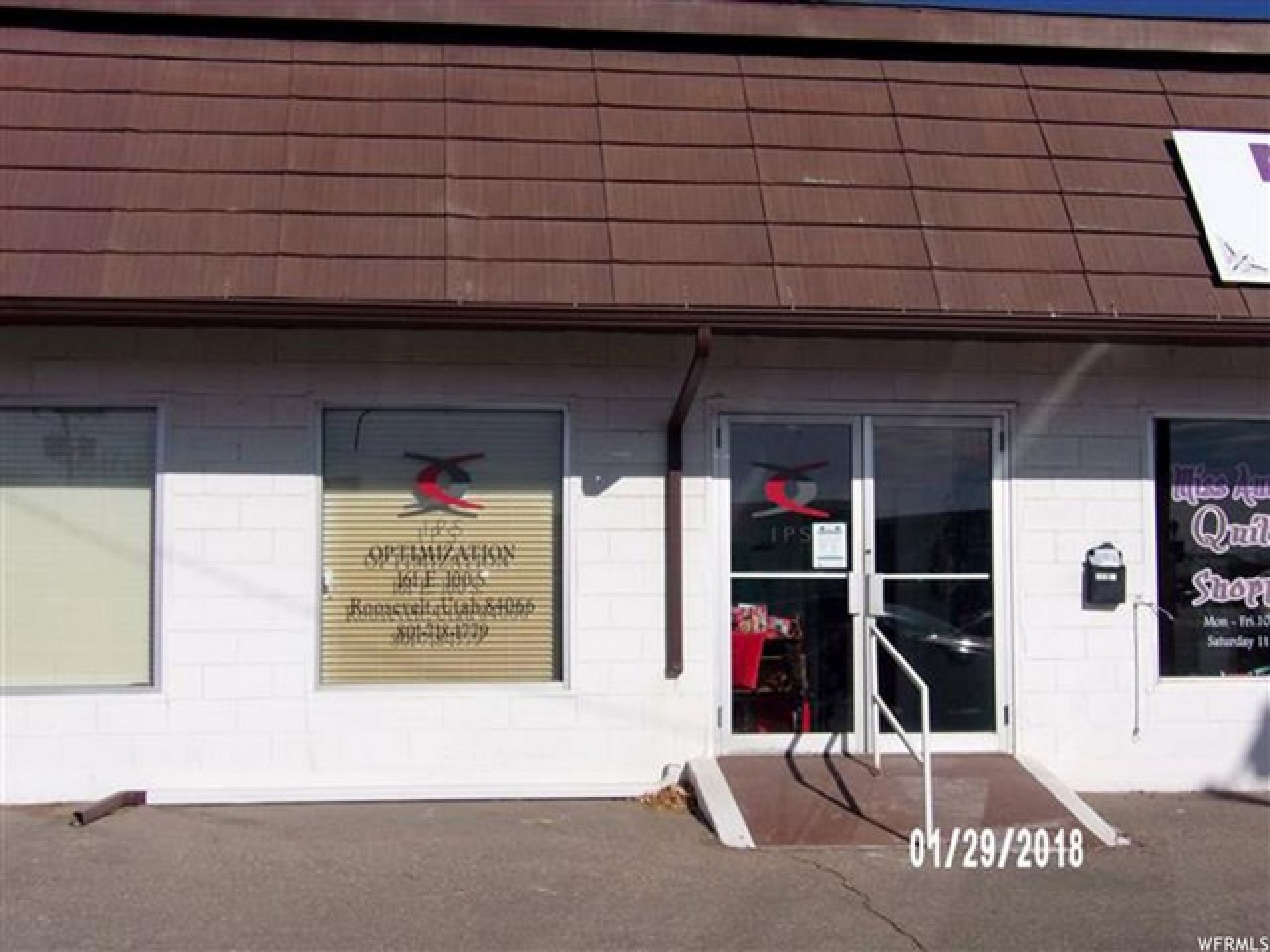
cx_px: 635
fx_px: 1541
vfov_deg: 34.3
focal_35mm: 42
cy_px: 476
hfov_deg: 44.8
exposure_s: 1/340
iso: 200
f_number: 13.1
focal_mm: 7.6
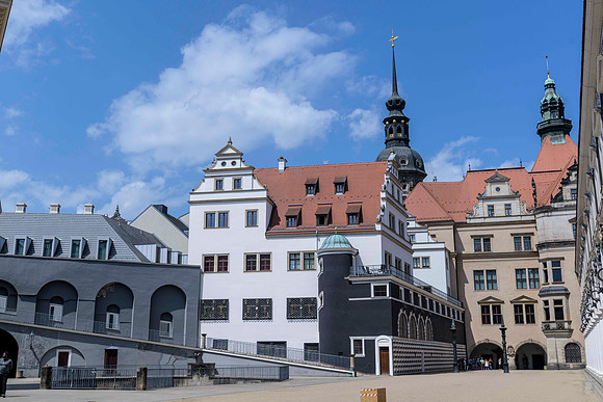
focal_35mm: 37
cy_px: 201
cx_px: 302
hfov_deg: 52.3
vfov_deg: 36.3
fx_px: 614
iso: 64
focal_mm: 36
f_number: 7.1
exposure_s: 1/640
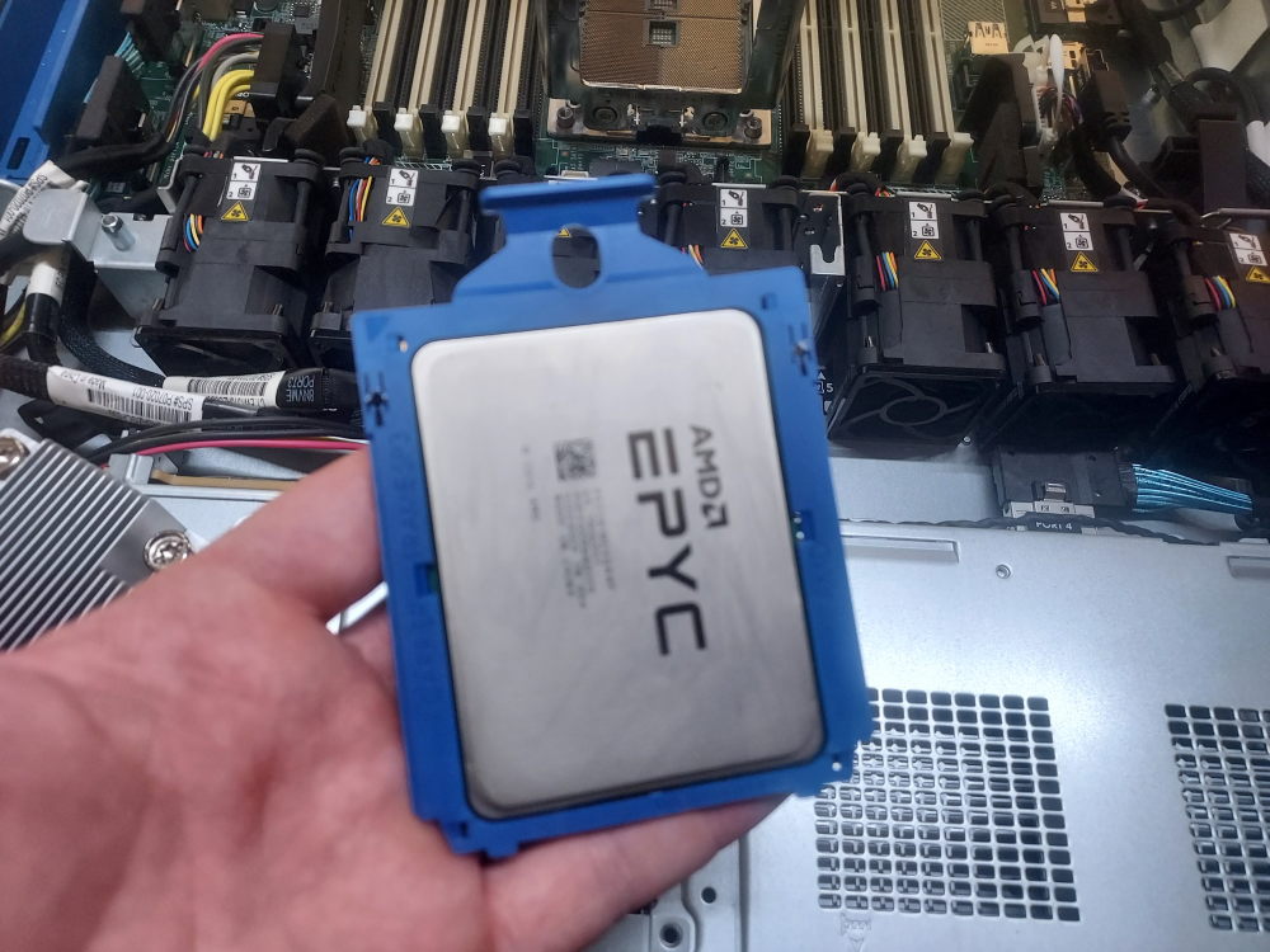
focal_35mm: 24
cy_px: 476
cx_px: 635
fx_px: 881
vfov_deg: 56.8
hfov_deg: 71.6
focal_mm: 4.6
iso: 160
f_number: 1.8
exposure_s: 1/60
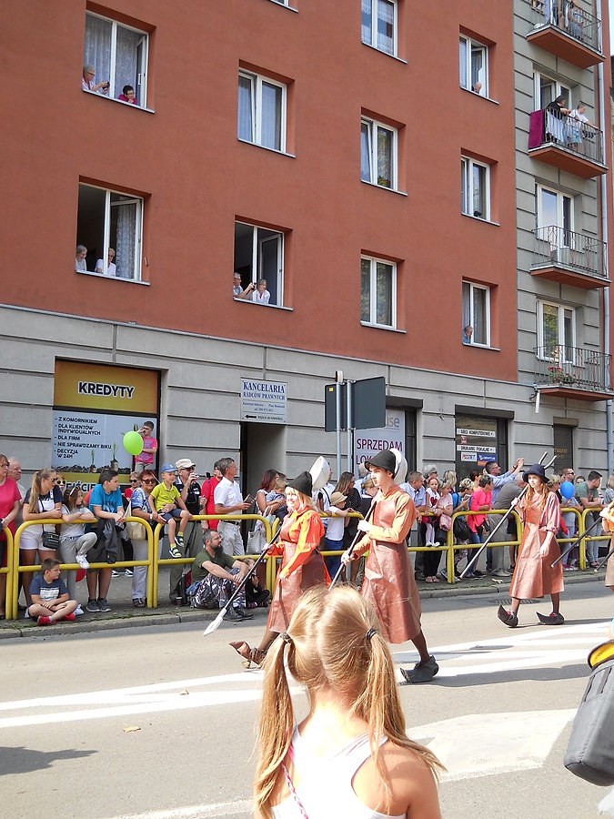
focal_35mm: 41
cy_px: 410
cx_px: 307
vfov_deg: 45.8
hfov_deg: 35.1
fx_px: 970
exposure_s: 1/250
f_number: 3.1
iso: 80
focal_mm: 6.72
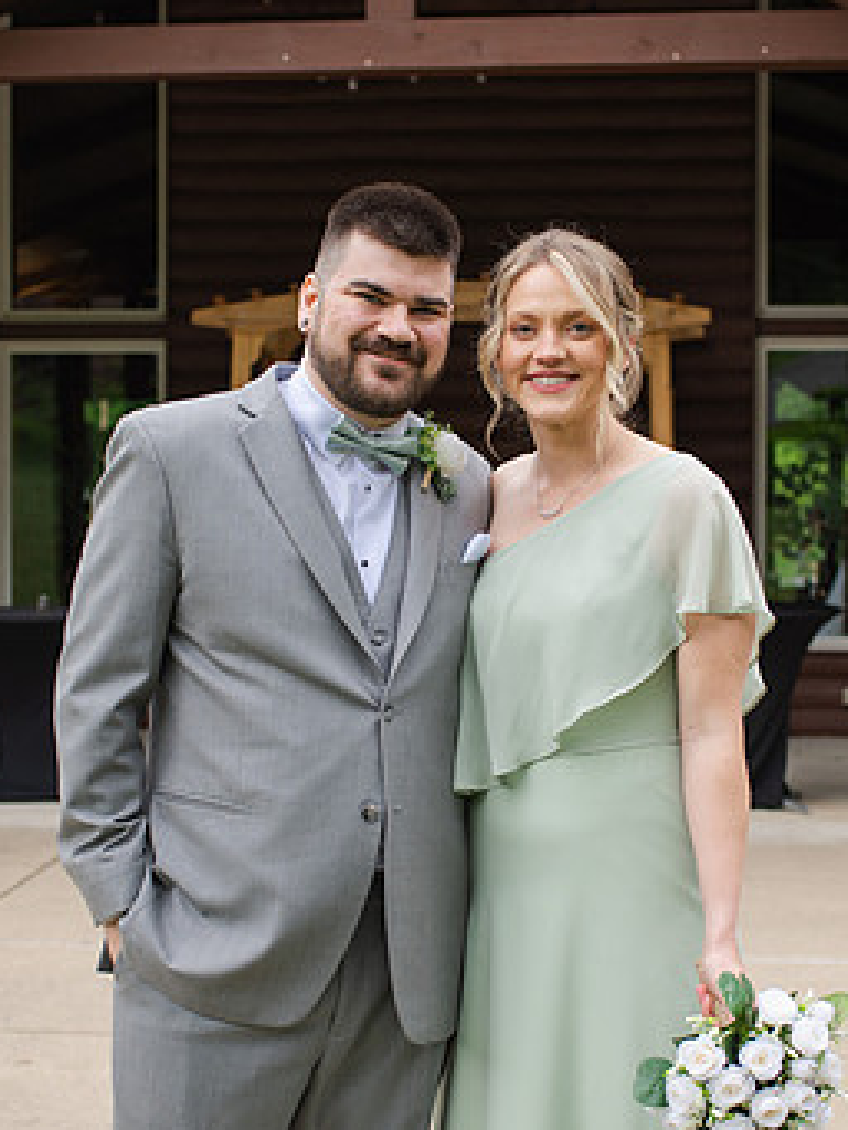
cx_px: 422
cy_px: 651
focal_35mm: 71
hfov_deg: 20.7
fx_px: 2318
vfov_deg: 27.4
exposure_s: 1/320
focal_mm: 35
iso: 140
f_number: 3.2
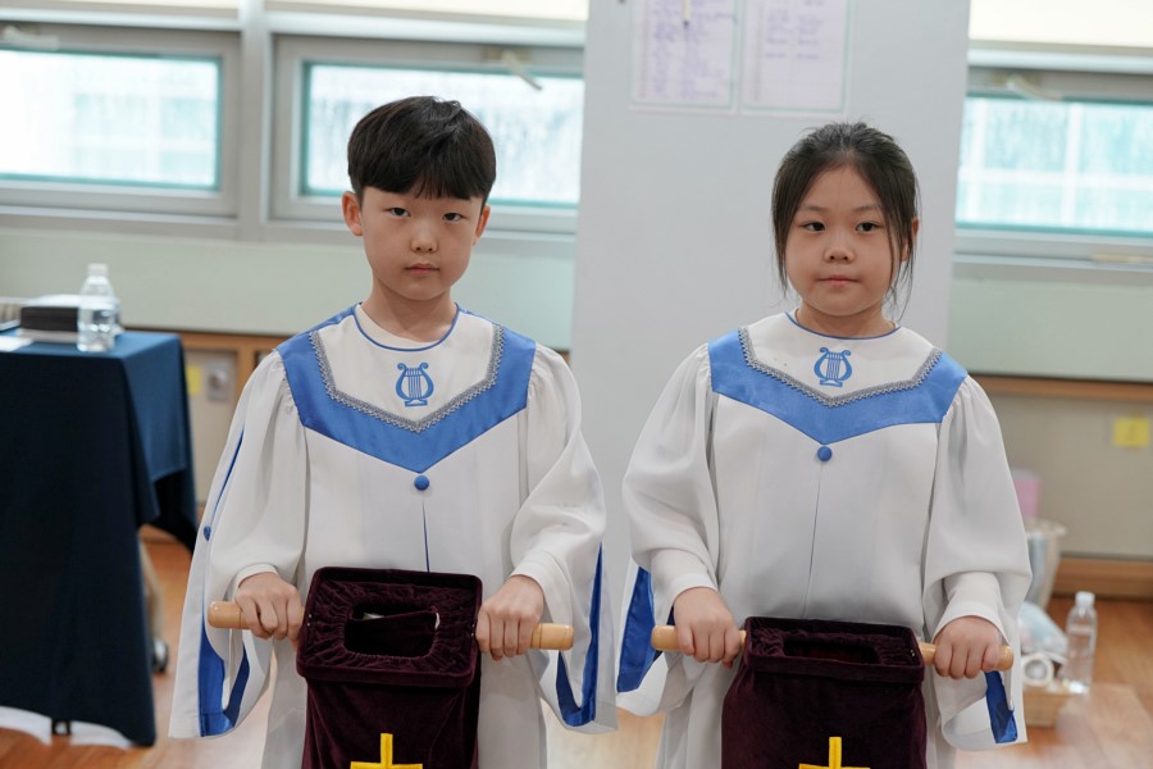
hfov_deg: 28.8
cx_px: 576
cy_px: 384
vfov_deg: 19.5
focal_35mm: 70
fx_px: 2242
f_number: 4
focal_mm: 70
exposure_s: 1/160
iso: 1000
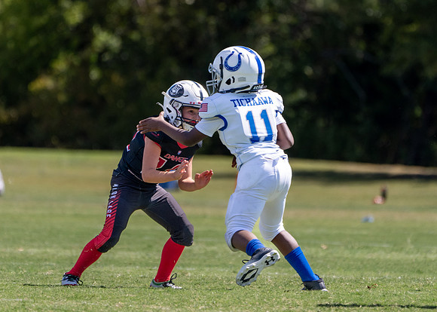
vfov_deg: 2.0
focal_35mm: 733
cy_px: 135
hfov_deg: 2.8
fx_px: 9099
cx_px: 233
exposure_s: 1/1000
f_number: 5.6
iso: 320
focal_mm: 400
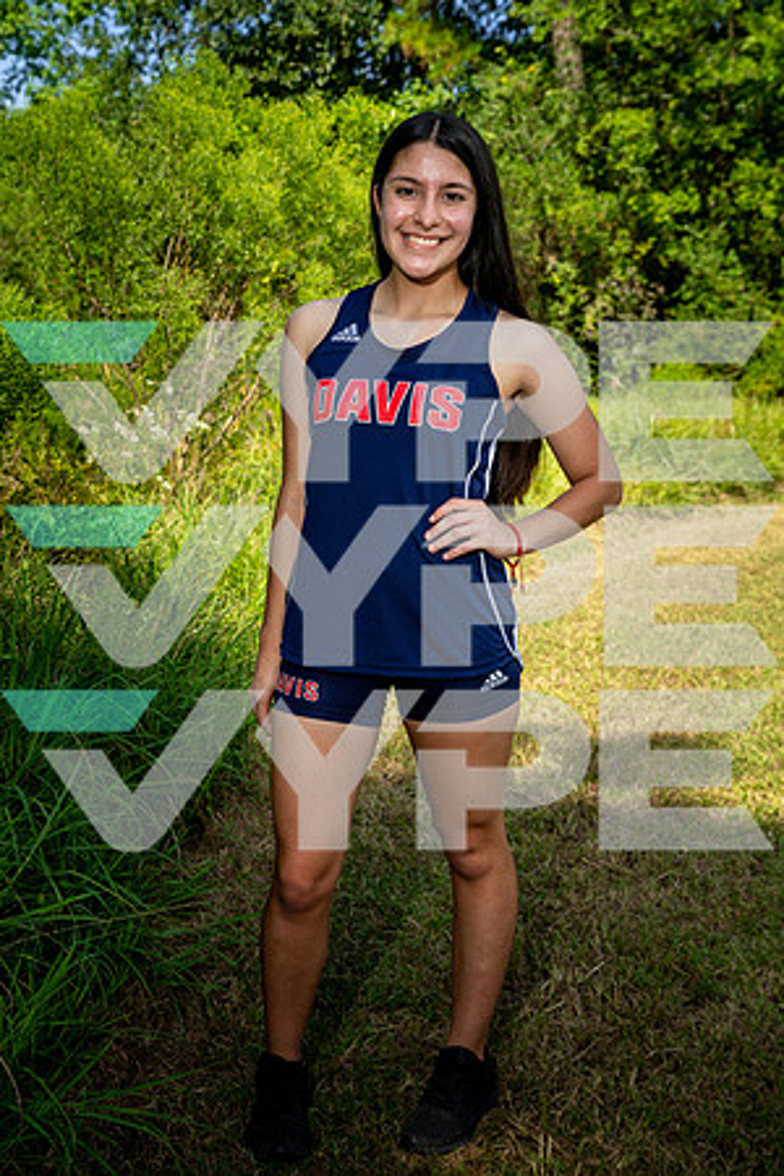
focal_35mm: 51
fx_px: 1666
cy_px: 588
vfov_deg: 38.9
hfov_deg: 26.5
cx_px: 392
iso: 100
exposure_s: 1/250
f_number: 7.1
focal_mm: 51
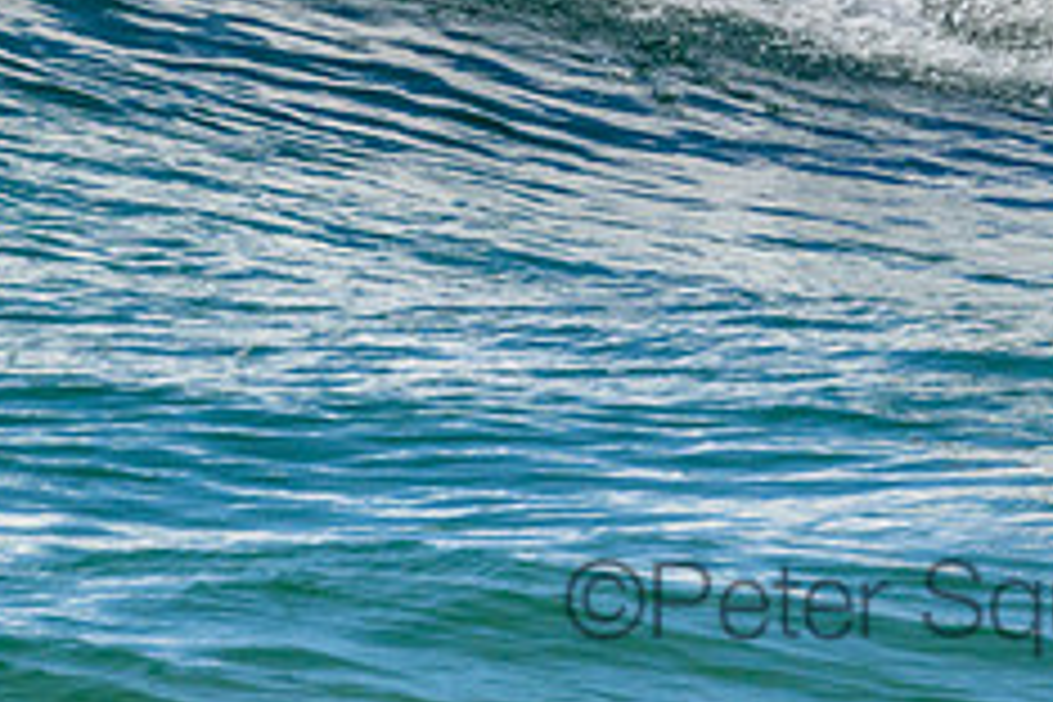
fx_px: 79846
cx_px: 873
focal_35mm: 2730
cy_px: -473
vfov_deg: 0.5
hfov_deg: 0.8
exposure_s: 1/2000
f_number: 11
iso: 500
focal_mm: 800
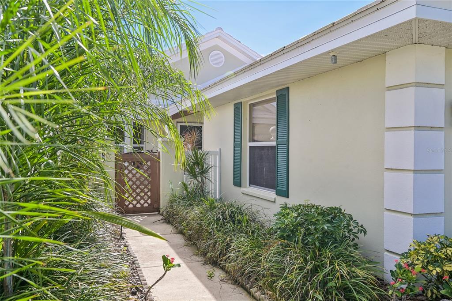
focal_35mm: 30
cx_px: 226
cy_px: 150
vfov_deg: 43.6
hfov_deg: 61.9
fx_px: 377
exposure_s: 1/800
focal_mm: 30
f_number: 8
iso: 400
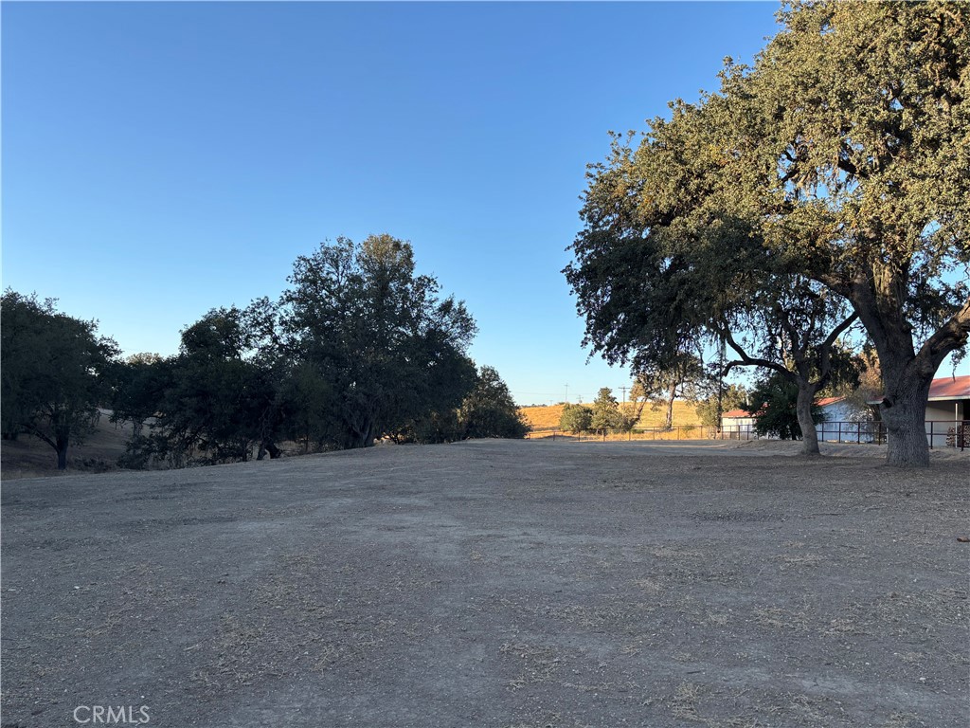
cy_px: 364
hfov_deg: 67.3
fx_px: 729
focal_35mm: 26
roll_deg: -2.7
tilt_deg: +4.4
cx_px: 485
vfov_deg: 53.1
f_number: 1.6
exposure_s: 1/1092
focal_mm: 5.96
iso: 50
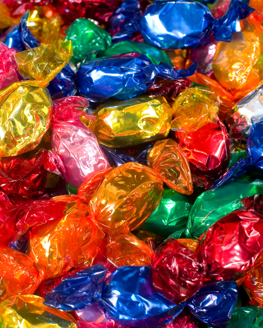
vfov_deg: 17.9
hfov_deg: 14.4
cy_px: 164
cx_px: 138
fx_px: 1040
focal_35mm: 107
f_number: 8
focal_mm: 50
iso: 200
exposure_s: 1/60
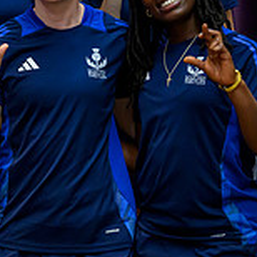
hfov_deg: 6.9
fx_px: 2075
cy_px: -13
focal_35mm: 247
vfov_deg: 7.1
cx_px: -202
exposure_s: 1/400
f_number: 3.5
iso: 4000
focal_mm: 77
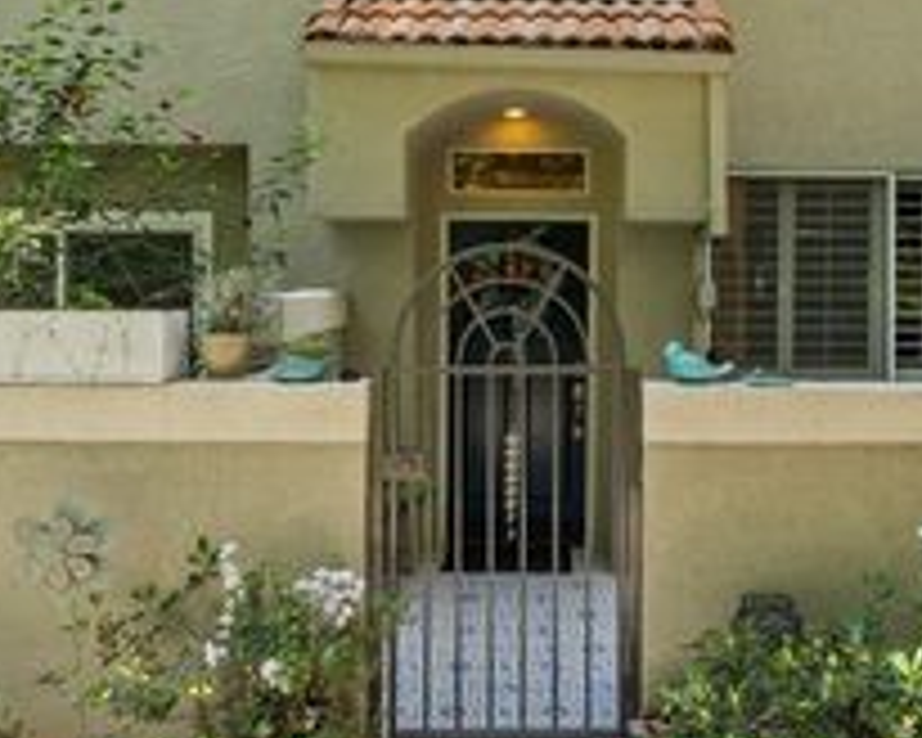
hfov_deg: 55.5
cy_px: 259
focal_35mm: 32
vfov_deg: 45.2
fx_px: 873
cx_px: 513
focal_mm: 14
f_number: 9
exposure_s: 1/25
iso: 125
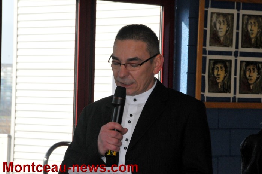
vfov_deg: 7.0
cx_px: 131
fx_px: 1417
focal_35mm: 195
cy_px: 87
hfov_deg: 10.6
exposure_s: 1/250
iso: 3200
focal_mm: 130
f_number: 22
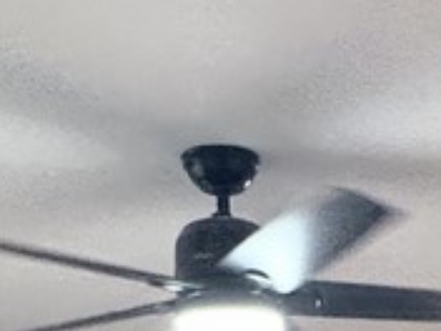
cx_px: 396
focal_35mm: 89
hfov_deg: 21.5
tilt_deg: -12.3
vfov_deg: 12.7
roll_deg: +3.1
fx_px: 1134
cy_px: 802
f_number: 2.2
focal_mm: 2.22
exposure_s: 1/60
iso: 640
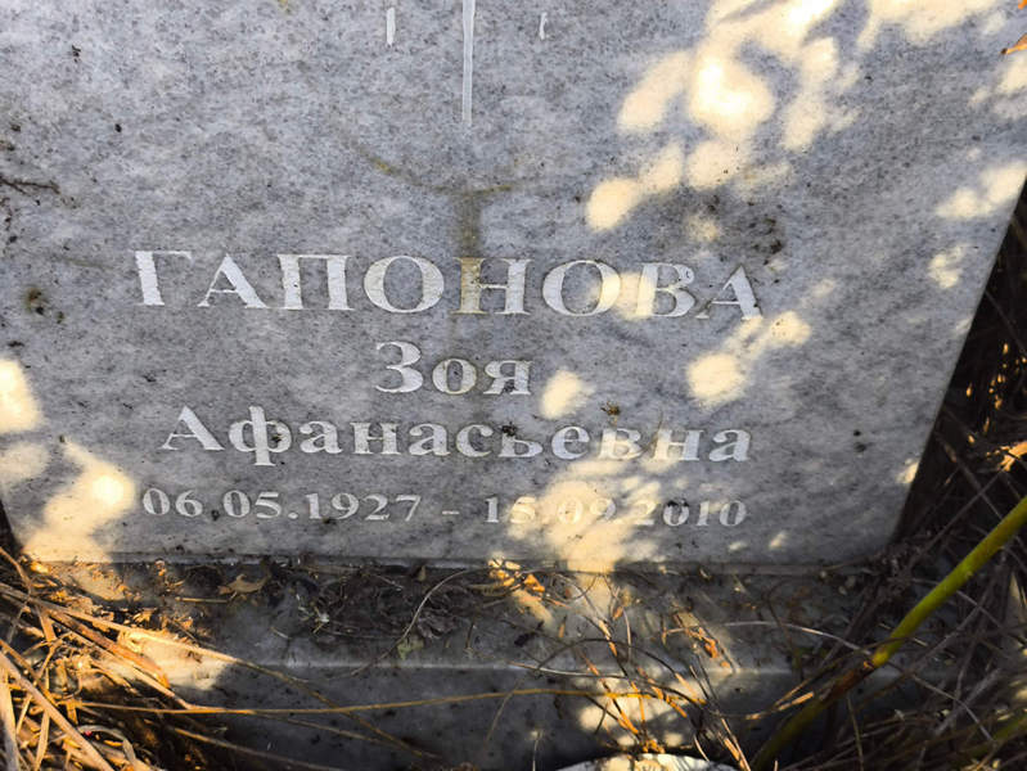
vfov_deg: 29.1
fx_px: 1484
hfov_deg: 38.2
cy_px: 386
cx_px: 514
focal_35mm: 50
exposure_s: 1/161
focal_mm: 4.71
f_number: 1.7
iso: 50
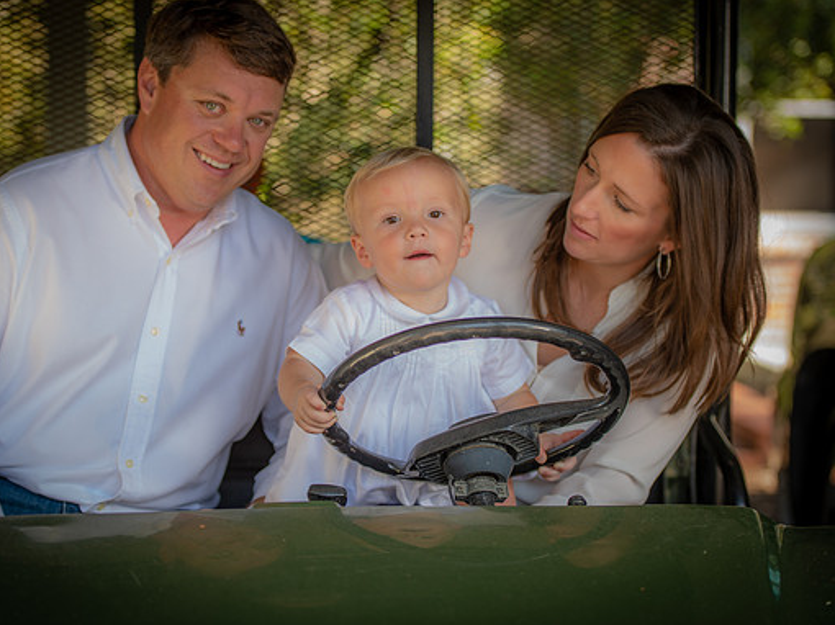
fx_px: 1977
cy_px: 314
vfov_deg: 18.0
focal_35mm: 82
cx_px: 393
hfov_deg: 23.8
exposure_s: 1/80
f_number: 2.8
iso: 50
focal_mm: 75
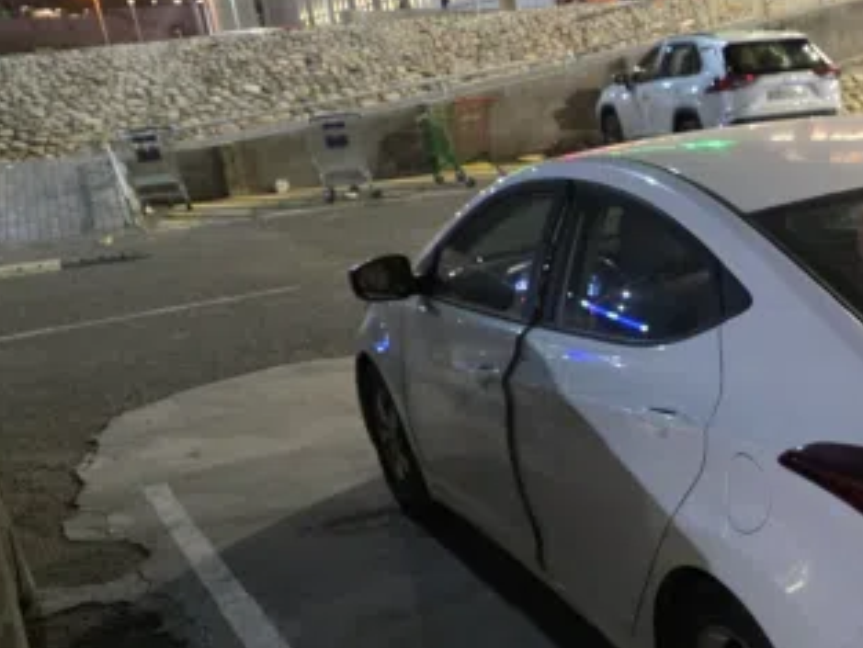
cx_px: 852
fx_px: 1172
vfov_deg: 30.3
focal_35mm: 47
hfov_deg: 36.5
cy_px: 494
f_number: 1.7
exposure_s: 1/50
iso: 1250
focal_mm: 6.25
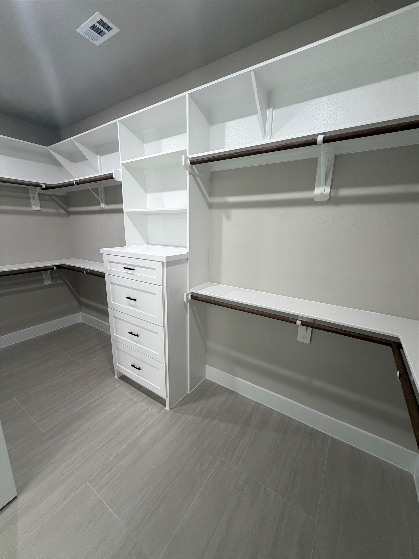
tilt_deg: -12.6
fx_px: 226
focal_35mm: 14
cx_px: 210
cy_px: 280
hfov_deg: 85.7
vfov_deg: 102.1
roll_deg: -0.3
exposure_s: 1/120
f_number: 2.2
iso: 320
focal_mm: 2.22
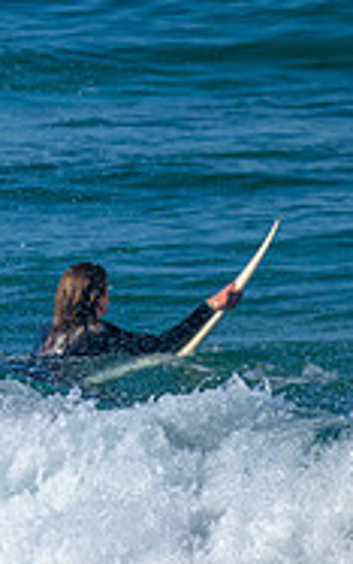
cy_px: 496
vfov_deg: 0.8
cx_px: -335
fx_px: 38944
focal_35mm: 2532
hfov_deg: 0.5
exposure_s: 1/2000
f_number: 6.3
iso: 320
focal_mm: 800
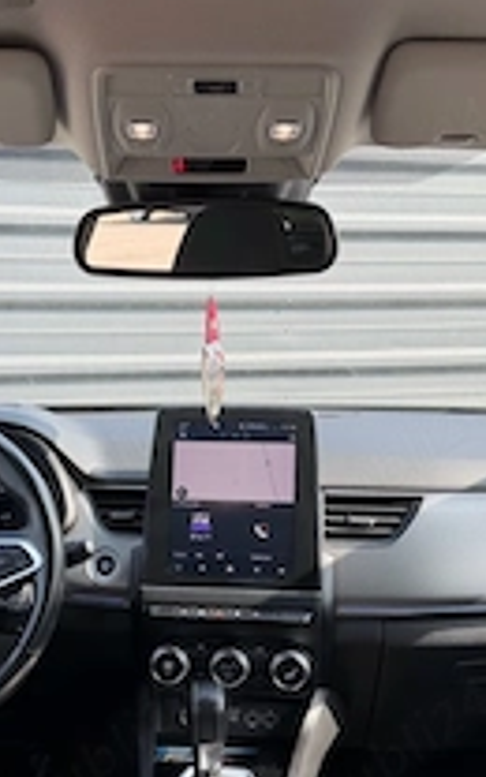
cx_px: 217
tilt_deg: -9.5
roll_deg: +1.8
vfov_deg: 40.8
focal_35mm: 49
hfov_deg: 26.3
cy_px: 486
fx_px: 1038
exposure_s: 1/510
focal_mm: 6.76
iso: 80
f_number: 1.78
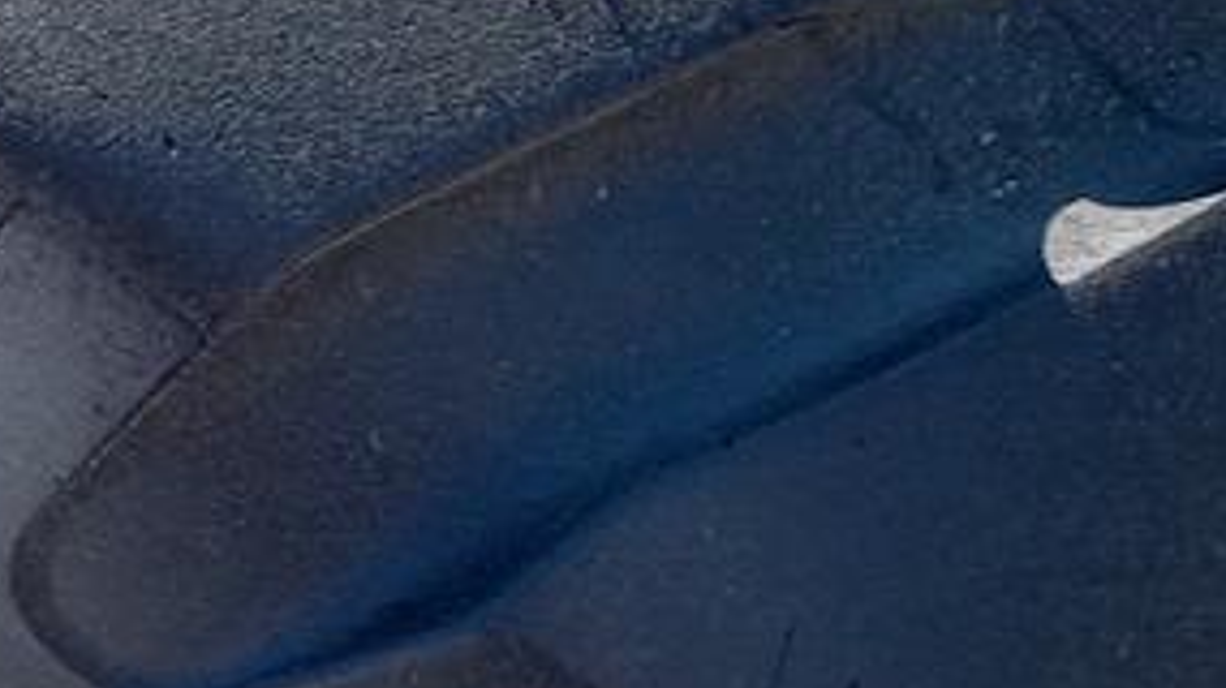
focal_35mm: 98
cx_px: -271
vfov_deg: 10.6
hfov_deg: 20.3
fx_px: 3184
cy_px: -950
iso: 50
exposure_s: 1/253
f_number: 1.8
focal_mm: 4.65
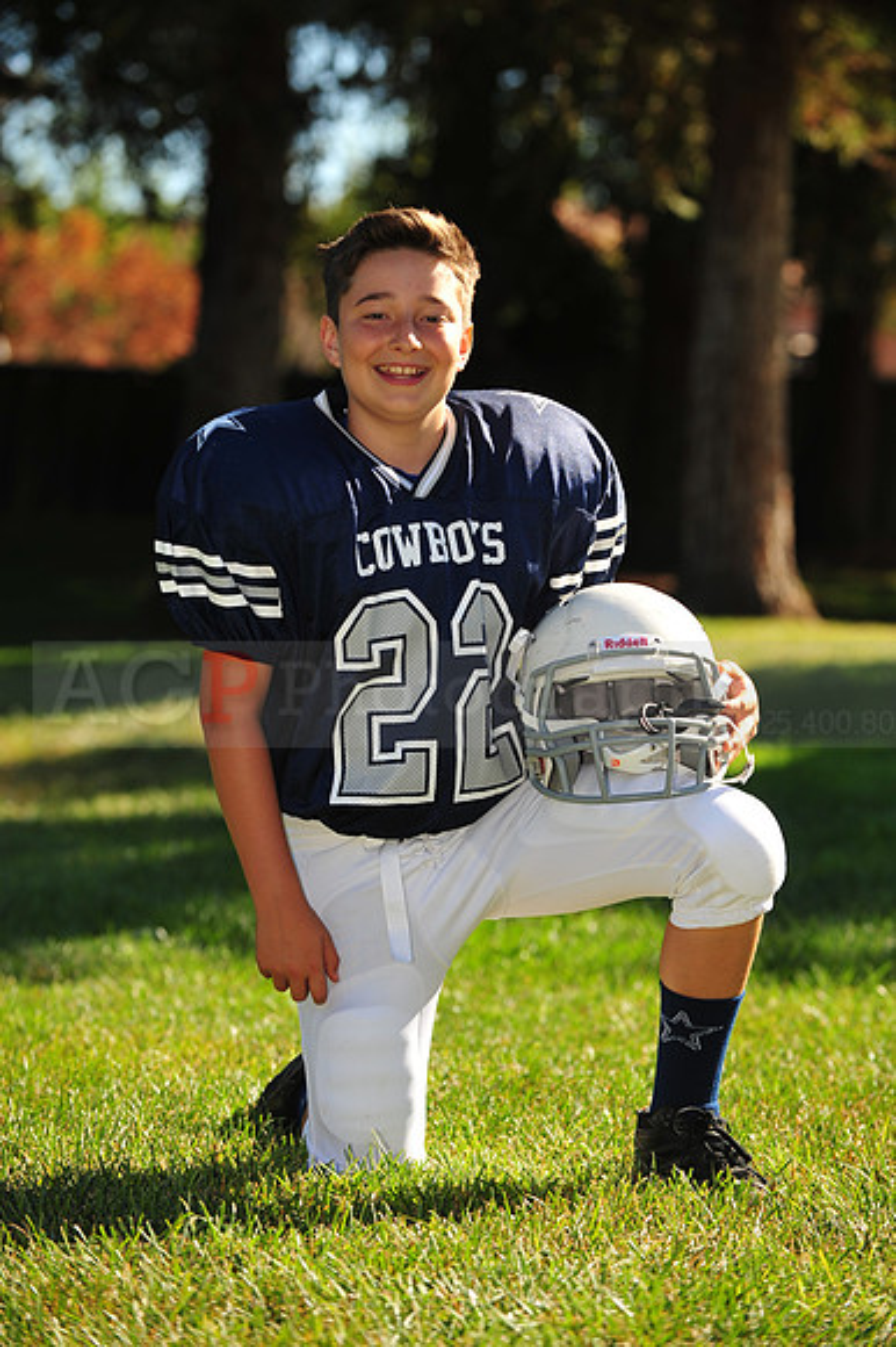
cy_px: 674
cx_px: 448
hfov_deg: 10.5
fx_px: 4859
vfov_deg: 15.8
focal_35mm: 130
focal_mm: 130
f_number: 4.5
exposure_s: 1/640
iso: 200
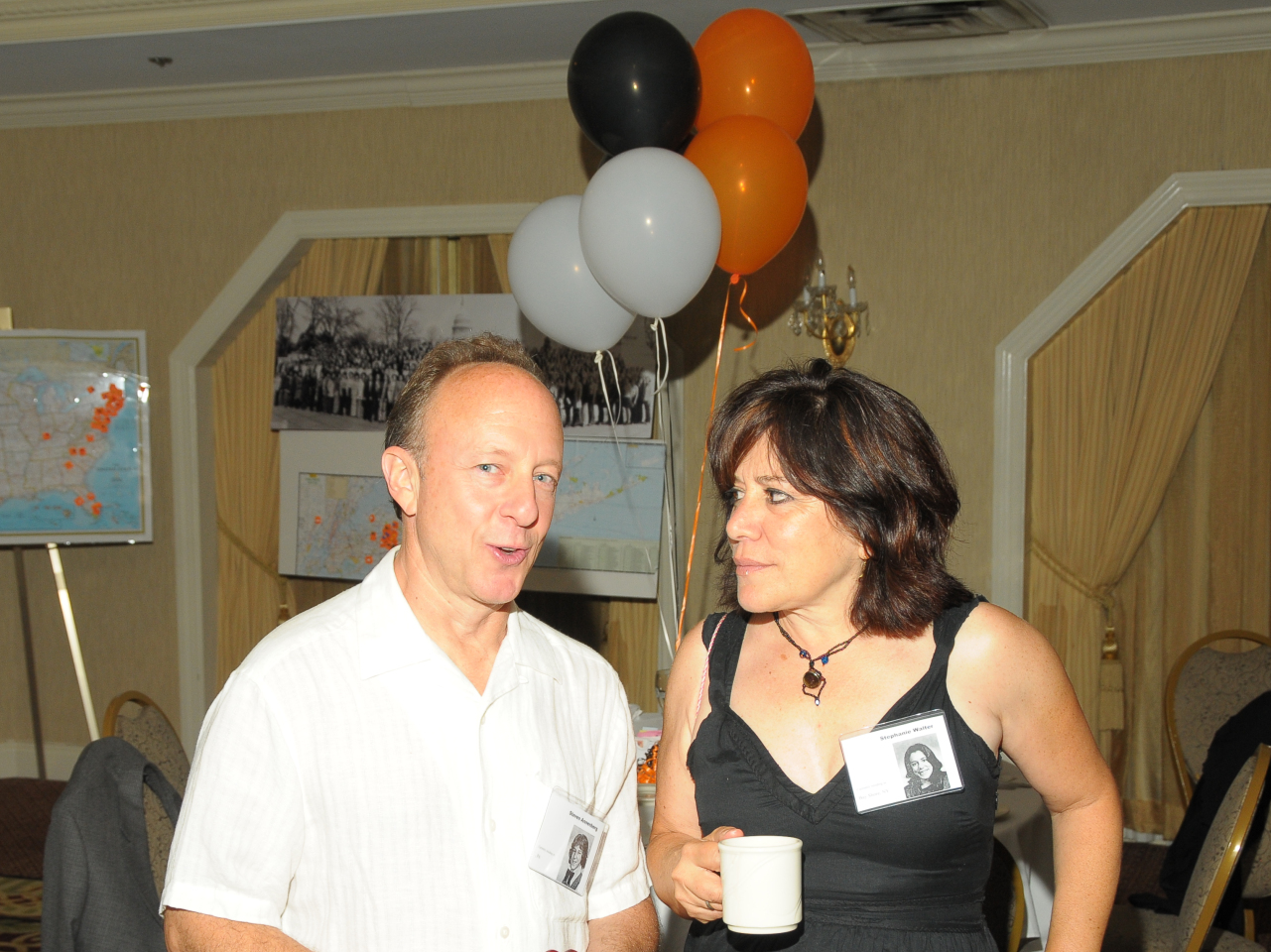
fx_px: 2007
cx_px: 567
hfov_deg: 35.1
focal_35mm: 55
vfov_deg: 26.6
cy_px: 587
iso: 400
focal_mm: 27
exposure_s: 1/80
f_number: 5.6
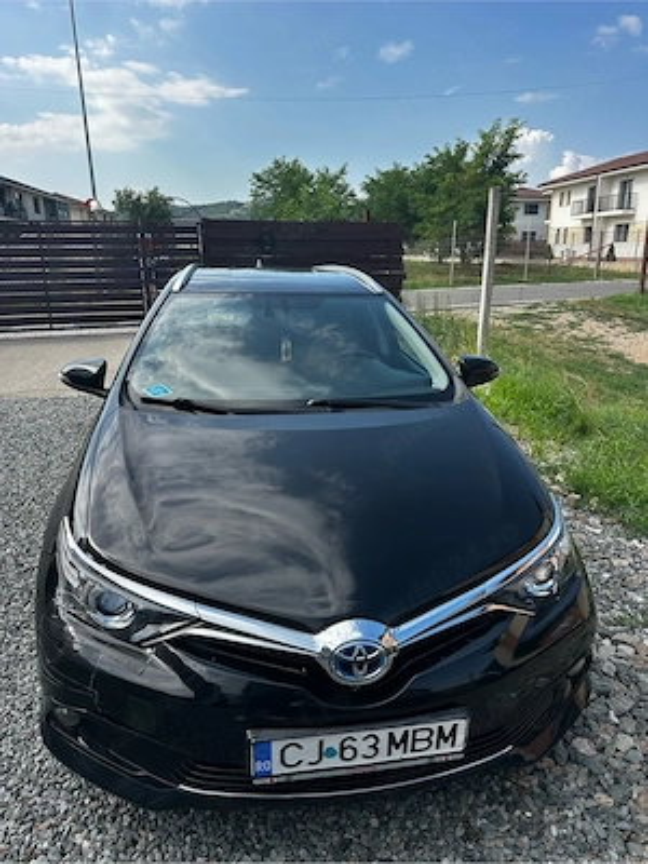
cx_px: 324
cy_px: 432
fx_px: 599
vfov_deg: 71.6
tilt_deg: -16.4
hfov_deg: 56.8
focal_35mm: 24
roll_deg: +0.4
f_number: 1.78
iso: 80
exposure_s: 1/2155
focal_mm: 6.86
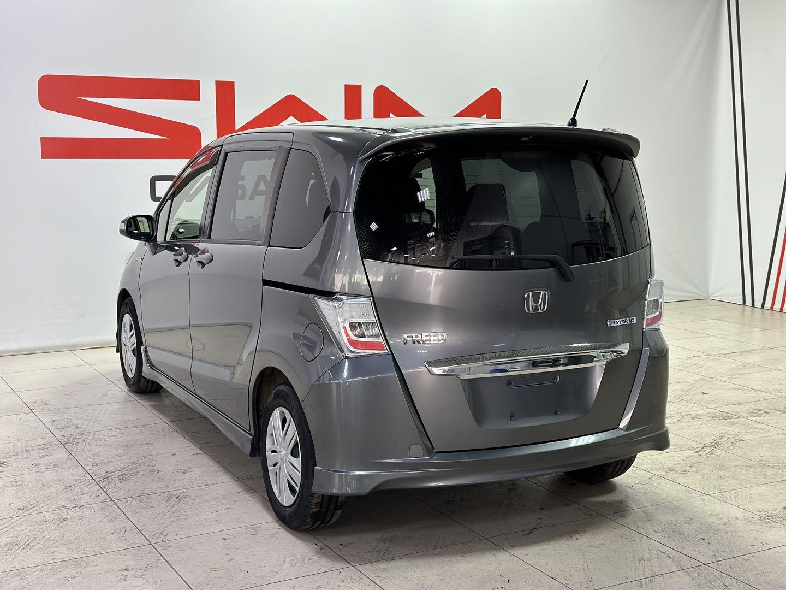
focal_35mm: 48
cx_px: 393
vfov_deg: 30.3
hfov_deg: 39.7
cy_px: 295
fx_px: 1090
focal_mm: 6.86
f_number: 1.78
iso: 125
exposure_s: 1/100
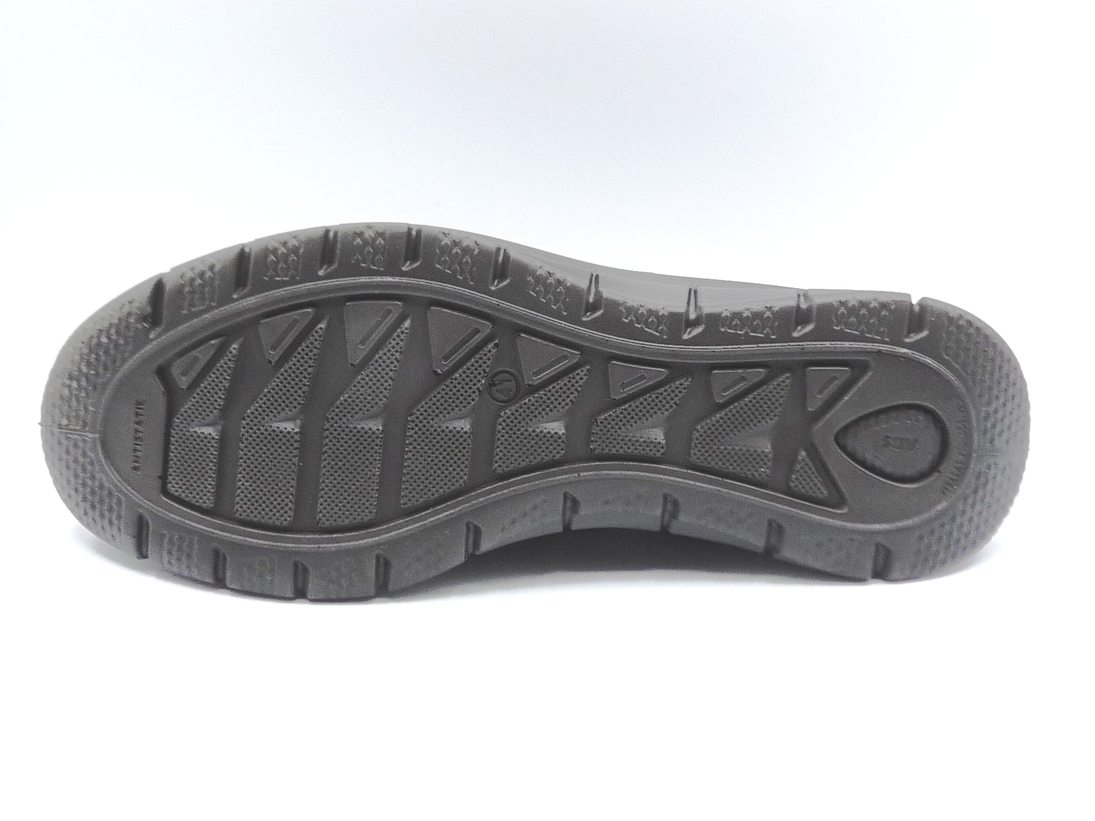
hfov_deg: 38.9
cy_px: 410
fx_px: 1550
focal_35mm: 49
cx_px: 548
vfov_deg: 29.7
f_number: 4
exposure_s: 1/125
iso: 100
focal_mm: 4.8
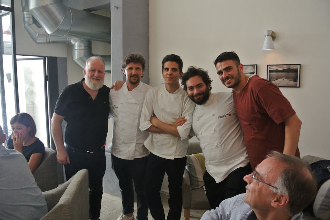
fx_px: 248
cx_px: 165
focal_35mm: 27
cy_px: 110
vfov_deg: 48.0
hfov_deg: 67.3
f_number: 3.5
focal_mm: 10
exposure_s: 1/60
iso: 450
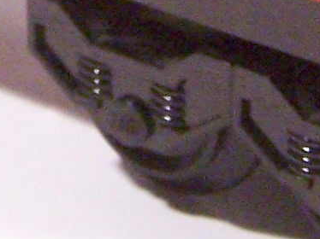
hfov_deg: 7.5
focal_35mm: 262
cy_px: -339
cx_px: 0
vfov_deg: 5.5
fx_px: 2420
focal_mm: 6.3
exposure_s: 1/30
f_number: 3.2
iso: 400
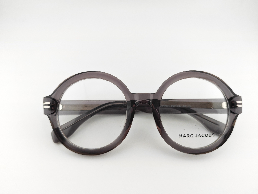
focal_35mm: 24
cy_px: 97
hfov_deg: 71.6
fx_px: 179
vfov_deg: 56.8
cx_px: 129
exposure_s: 1/400
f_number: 1.9
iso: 1000
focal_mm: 6.12
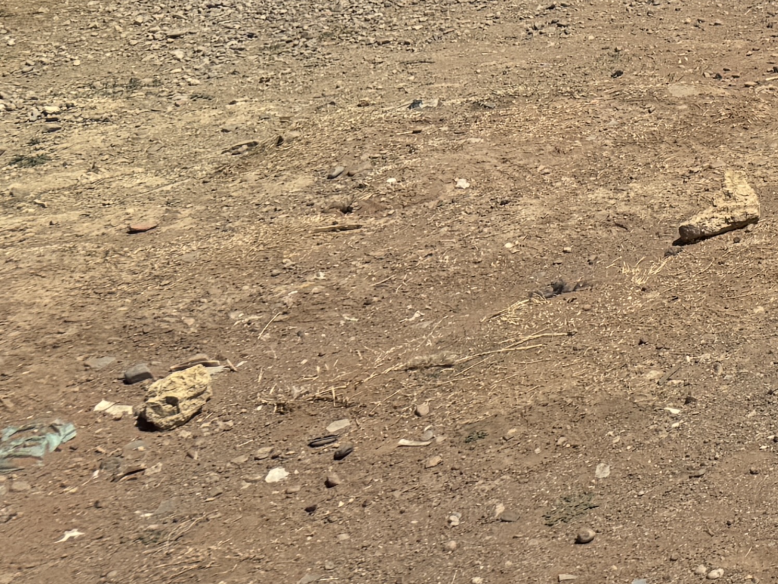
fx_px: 2068
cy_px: -367
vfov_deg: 14.6
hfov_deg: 17.0
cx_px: 1457
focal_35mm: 92
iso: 80
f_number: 1.78
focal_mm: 6.76
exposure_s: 1/6410
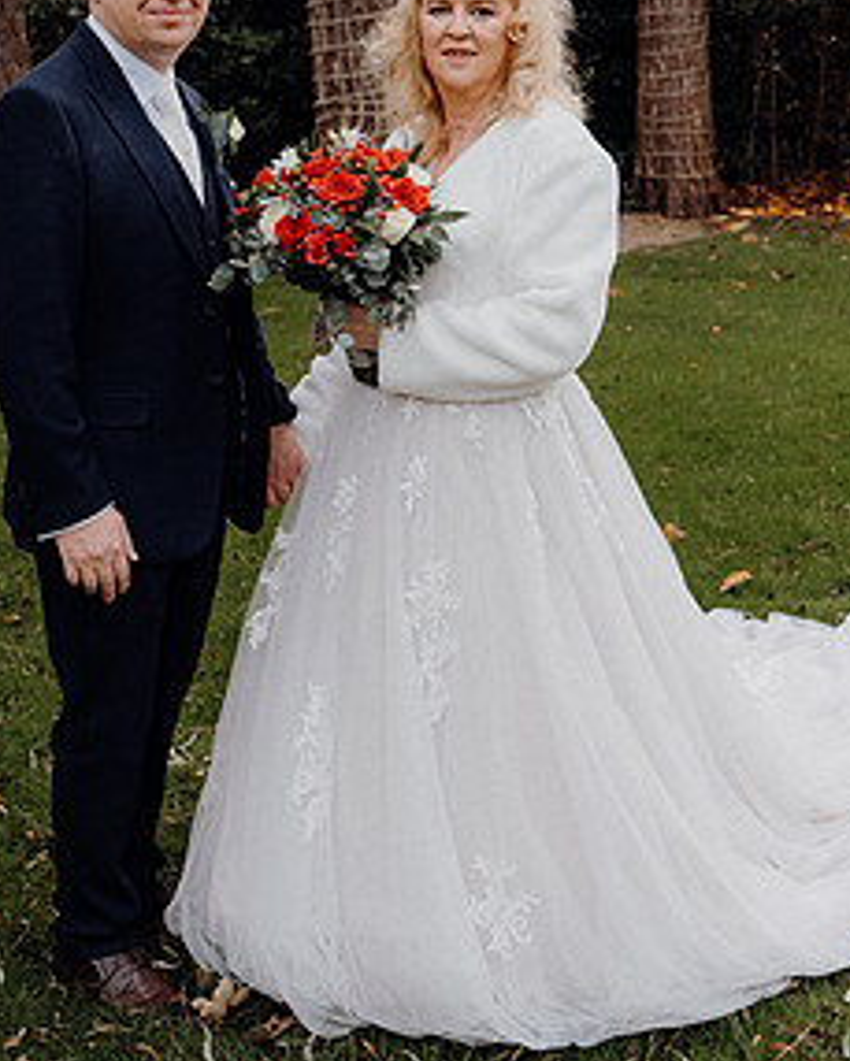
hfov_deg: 25.7
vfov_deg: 31.8
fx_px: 1854
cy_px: 421
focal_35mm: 59
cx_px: 290
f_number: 3.5
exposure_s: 1/250
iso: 2000
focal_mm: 31
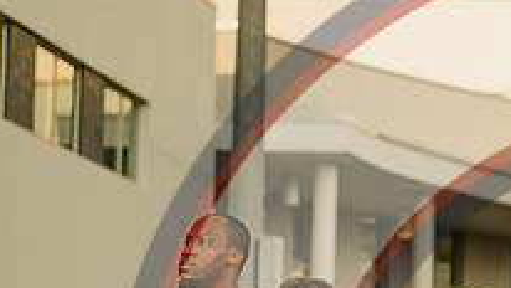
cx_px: 657
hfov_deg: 8.5
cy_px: 379
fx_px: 3402
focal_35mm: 251
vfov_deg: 4.8
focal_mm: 85
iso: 560
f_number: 2.8
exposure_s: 1/1000
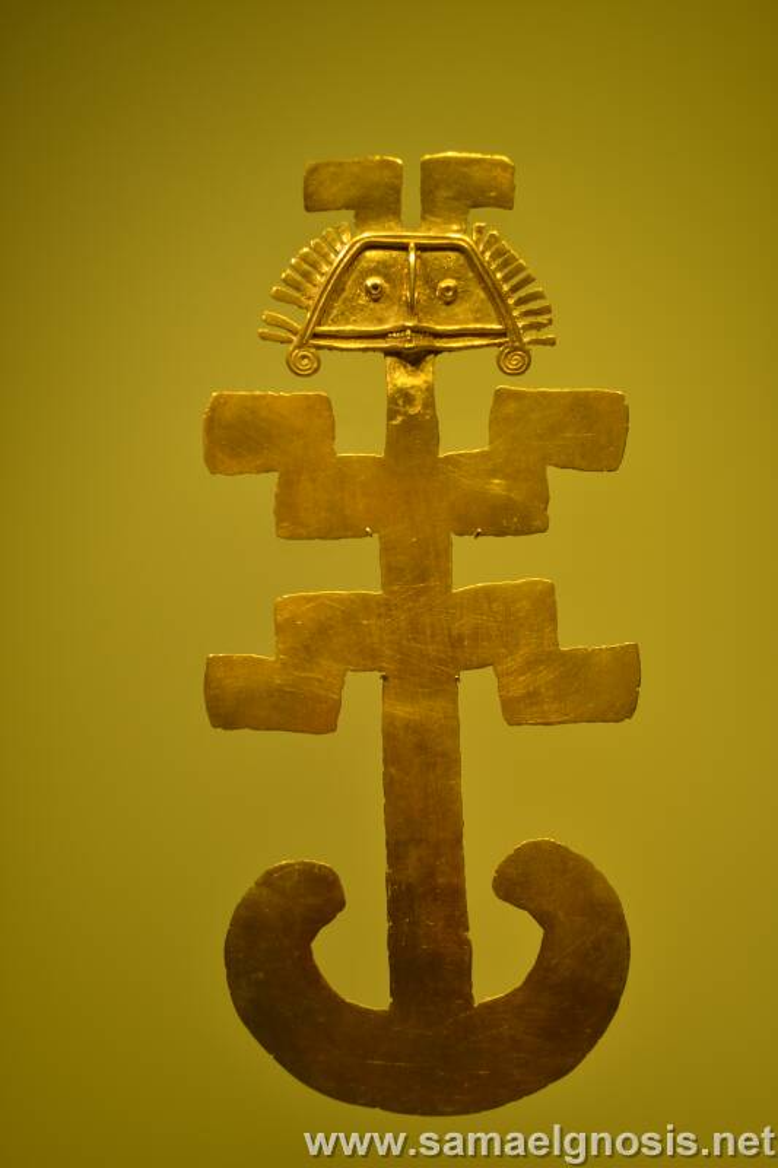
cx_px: 389
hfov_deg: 26.5
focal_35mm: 51
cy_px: 584
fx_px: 1654
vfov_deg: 38.9
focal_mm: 34
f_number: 5
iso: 100
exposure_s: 1/8
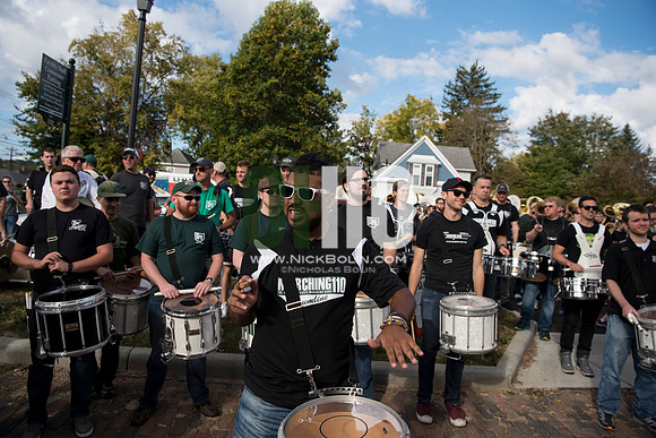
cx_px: 328
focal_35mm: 24
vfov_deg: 53.2
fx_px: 437
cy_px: 219
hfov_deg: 73.7
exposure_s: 1/1250
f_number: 4.5
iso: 250
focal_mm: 24
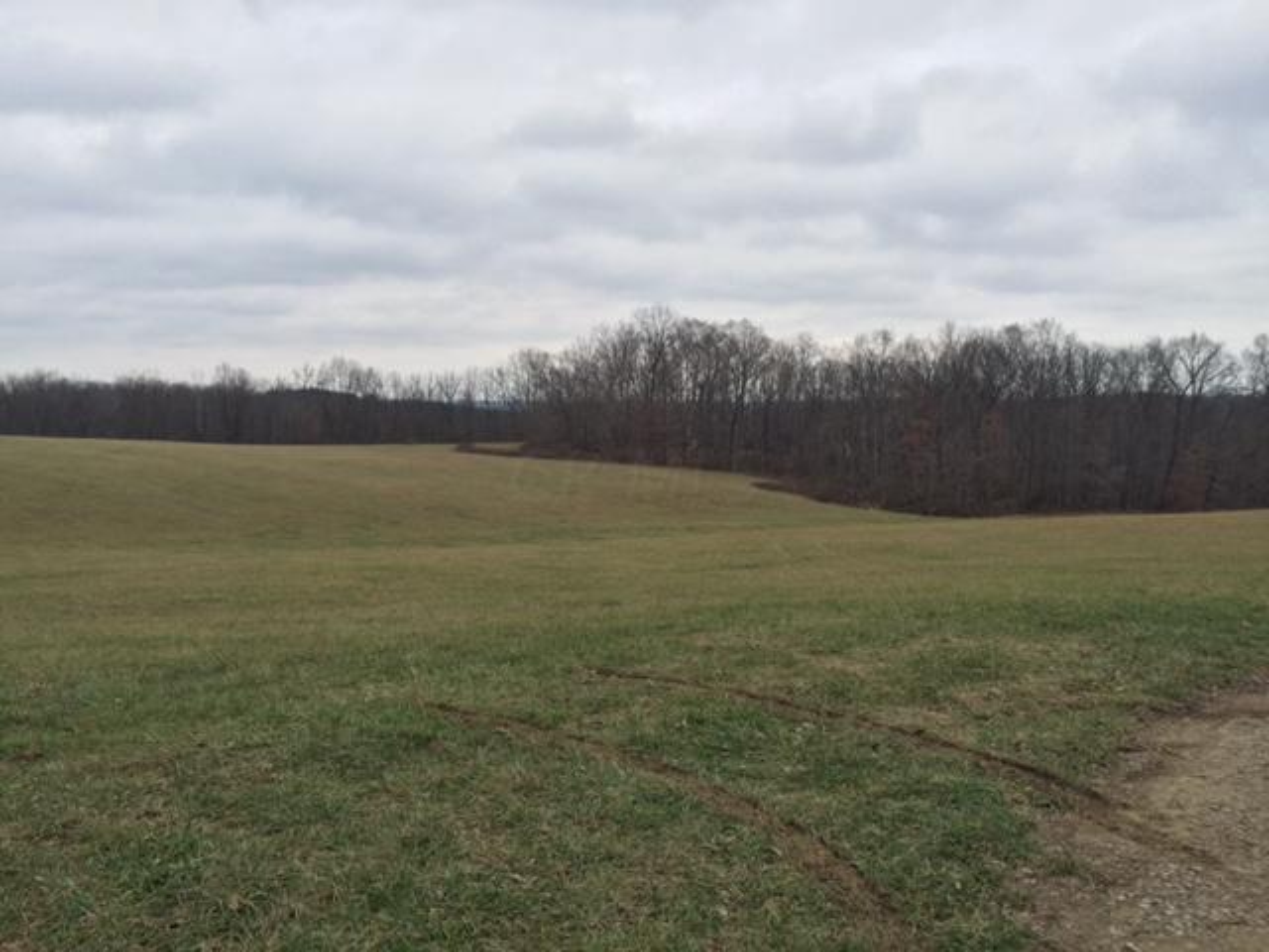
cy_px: 476
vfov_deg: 48.2
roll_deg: -0.1
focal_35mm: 29
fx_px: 1063
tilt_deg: -4.0
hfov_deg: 61.7
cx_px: 634
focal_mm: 4.15
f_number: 2.2
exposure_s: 1/501
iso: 32
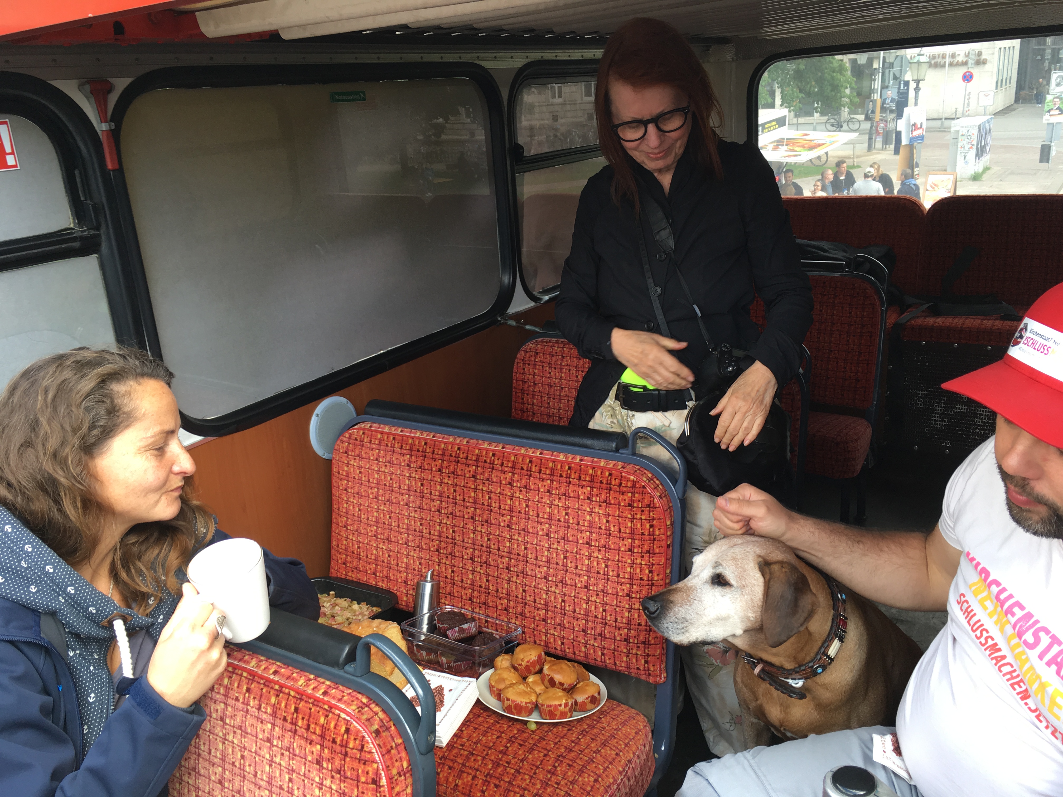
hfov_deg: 61.7
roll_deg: +5.4
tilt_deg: -17.9
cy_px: 398
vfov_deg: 48.2
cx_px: 532
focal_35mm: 29
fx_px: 891
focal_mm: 4.15
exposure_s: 1/118
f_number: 2.2
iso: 25
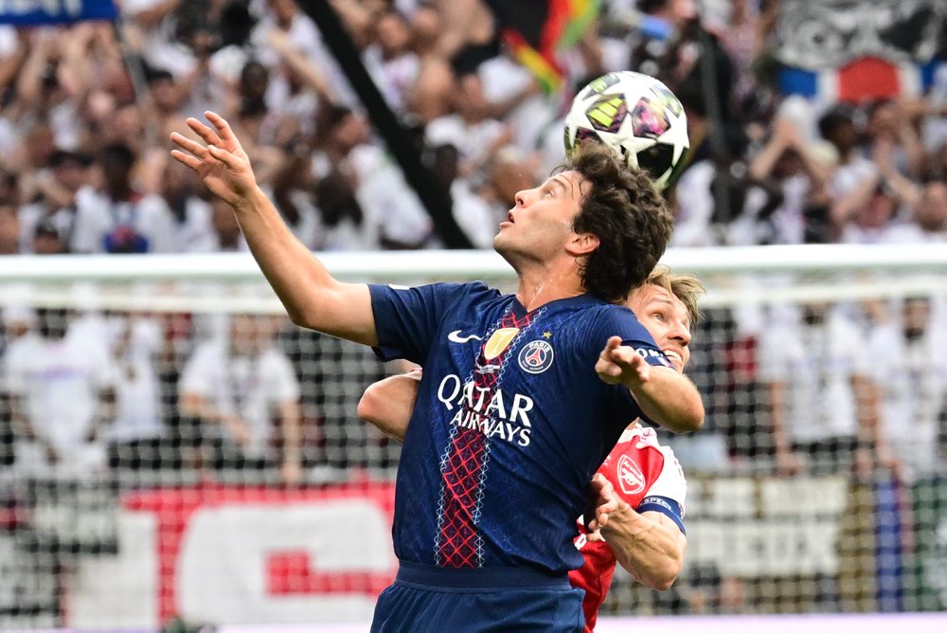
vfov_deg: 5.3
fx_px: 6843
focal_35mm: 260
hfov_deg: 7.9
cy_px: 316
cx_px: 474
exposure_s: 1/1000
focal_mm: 260
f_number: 5.6
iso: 2000
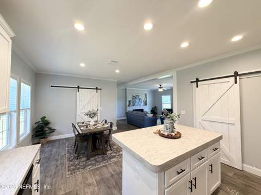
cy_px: 98
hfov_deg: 102.1
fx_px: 105
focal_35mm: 14
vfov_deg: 85.6
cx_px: 130
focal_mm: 2.22
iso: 250
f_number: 2.2
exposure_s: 1/120
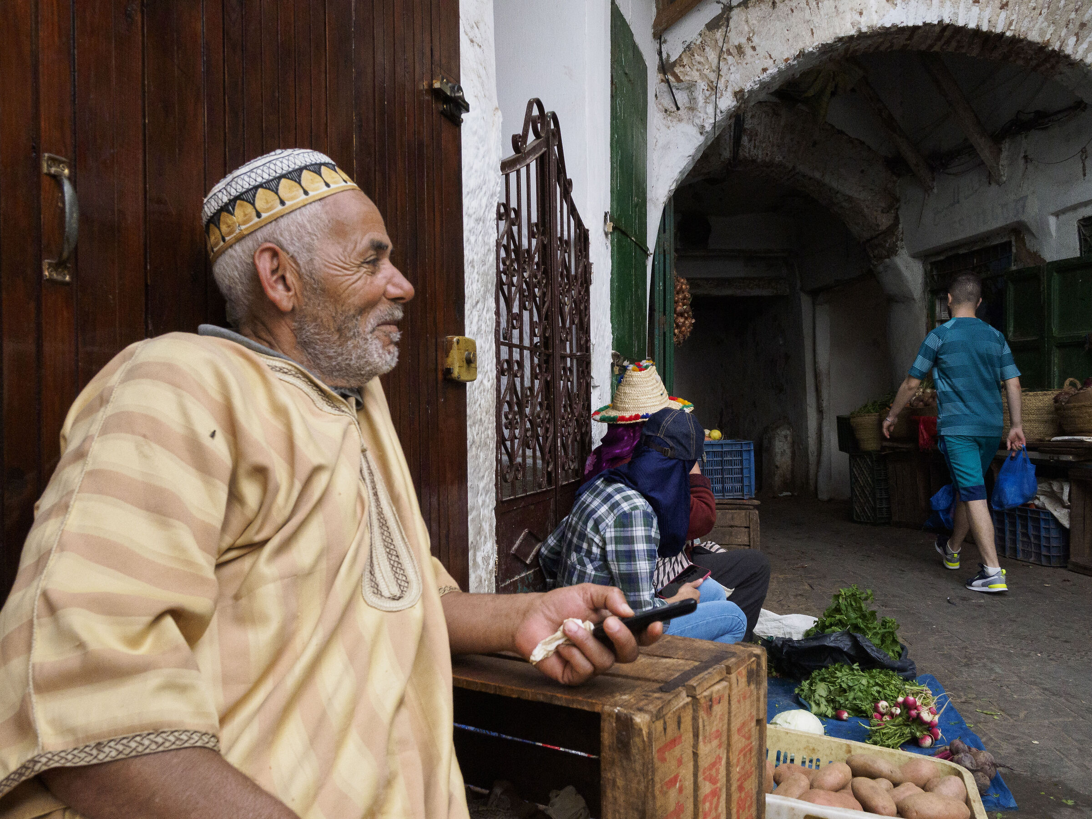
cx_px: 546
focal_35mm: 30
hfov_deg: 60.0
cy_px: 410
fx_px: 946
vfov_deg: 46.8
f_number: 8
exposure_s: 1/1250
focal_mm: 15
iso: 3200
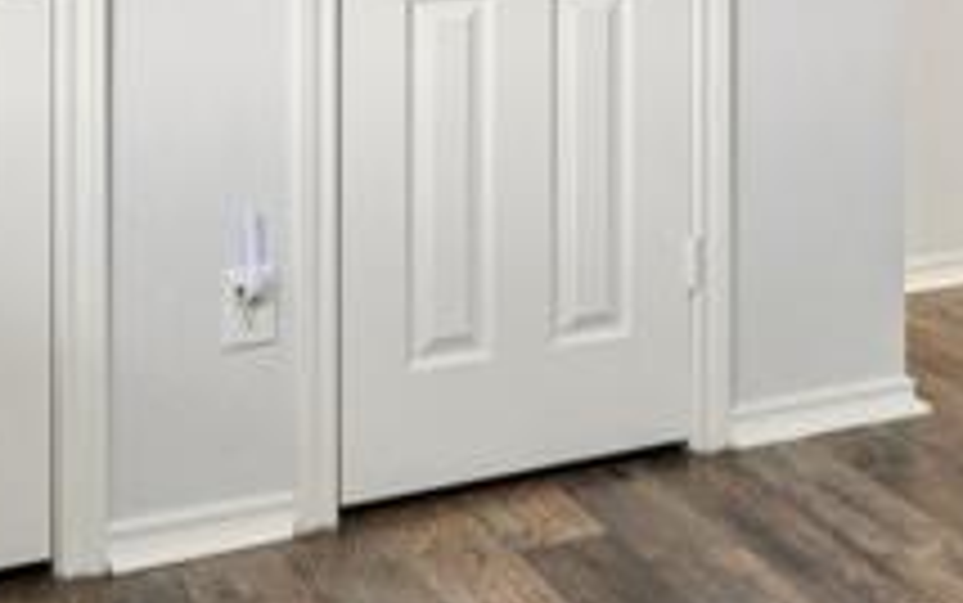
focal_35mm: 78
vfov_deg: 15.5
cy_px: -288
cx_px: 940
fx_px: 2048
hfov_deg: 25.3
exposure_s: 1/10
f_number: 8
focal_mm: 16
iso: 400
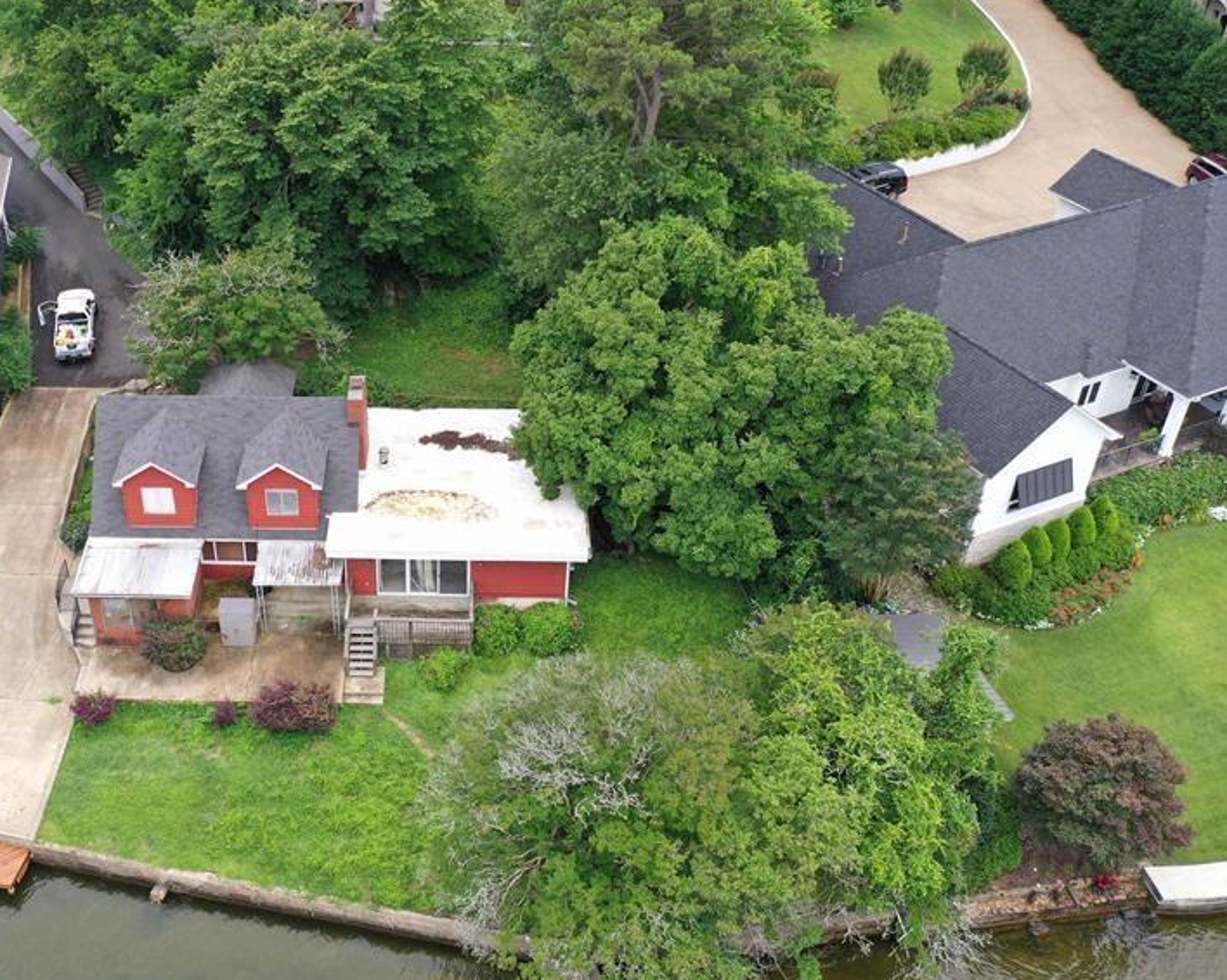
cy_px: 513
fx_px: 1380
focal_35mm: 38
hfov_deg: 46.9
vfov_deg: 39.1
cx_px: 371
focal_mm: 10.26
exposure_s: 1/200
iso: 100
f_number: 4.5
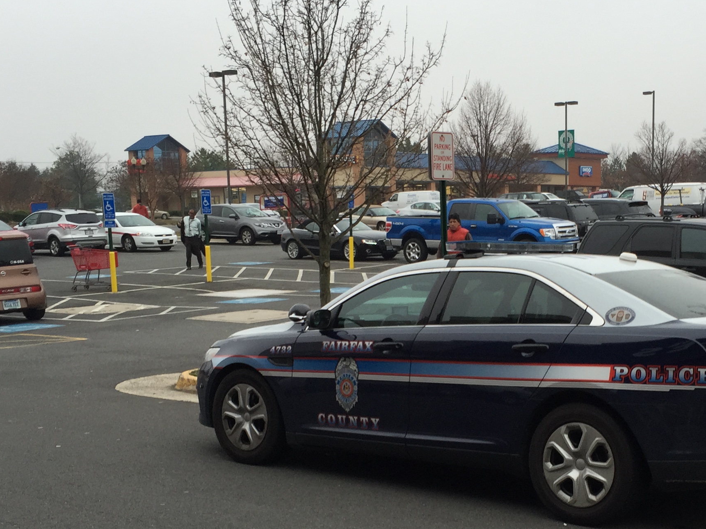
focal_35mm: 55
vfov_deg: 26.3
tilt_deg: -9.8
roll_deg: +1.1
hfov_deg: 34.5
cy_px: 392
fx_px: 1122
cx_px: 483
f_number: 2.2
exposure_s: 1/189
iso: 32
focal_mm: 4.15
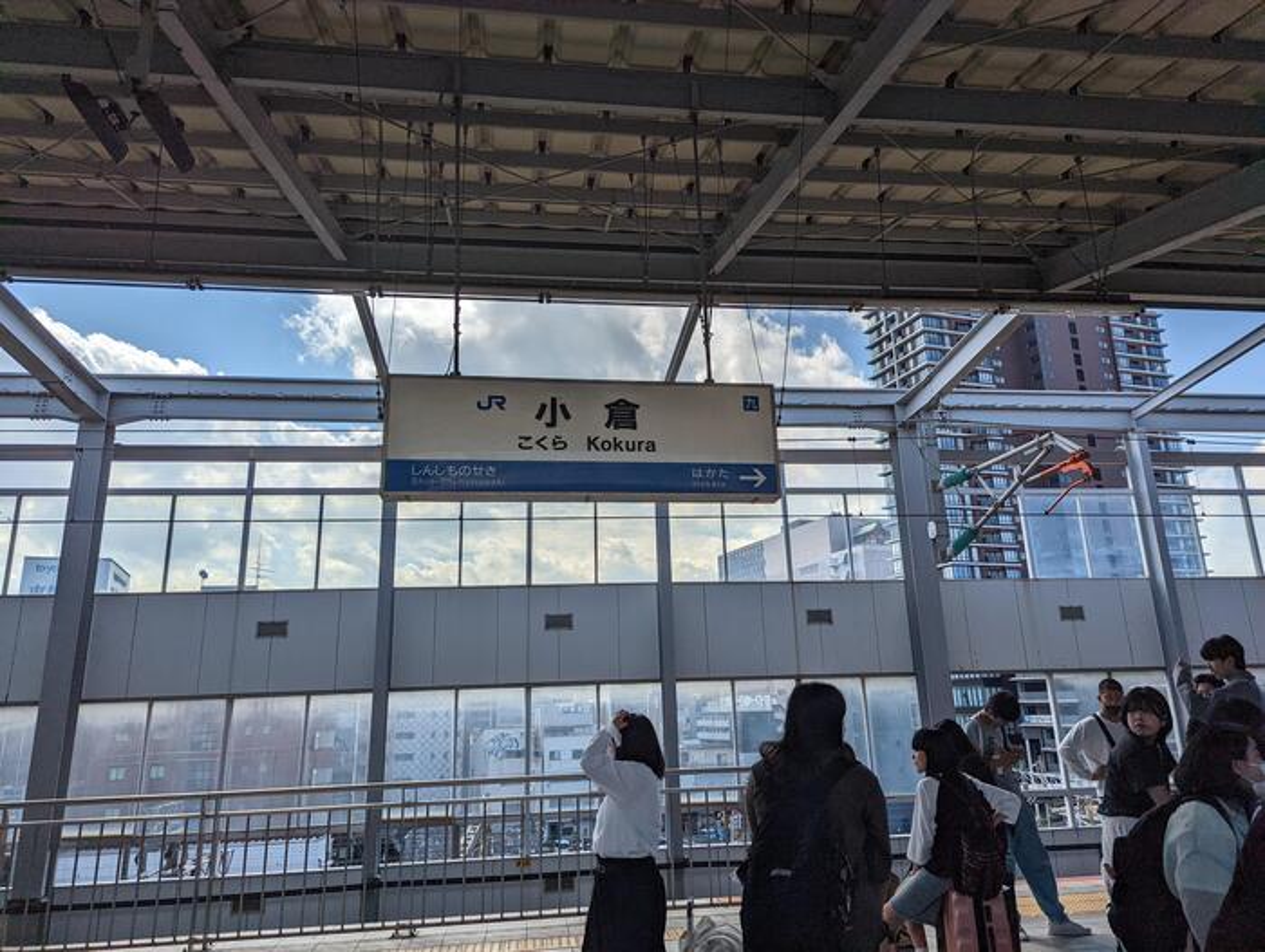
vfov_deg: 56.9
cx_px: 632
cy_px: 476
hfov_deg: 71.5
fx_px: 878
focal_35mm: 24
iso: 37
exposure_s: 1/3906
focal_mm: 6.81
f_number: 1.85
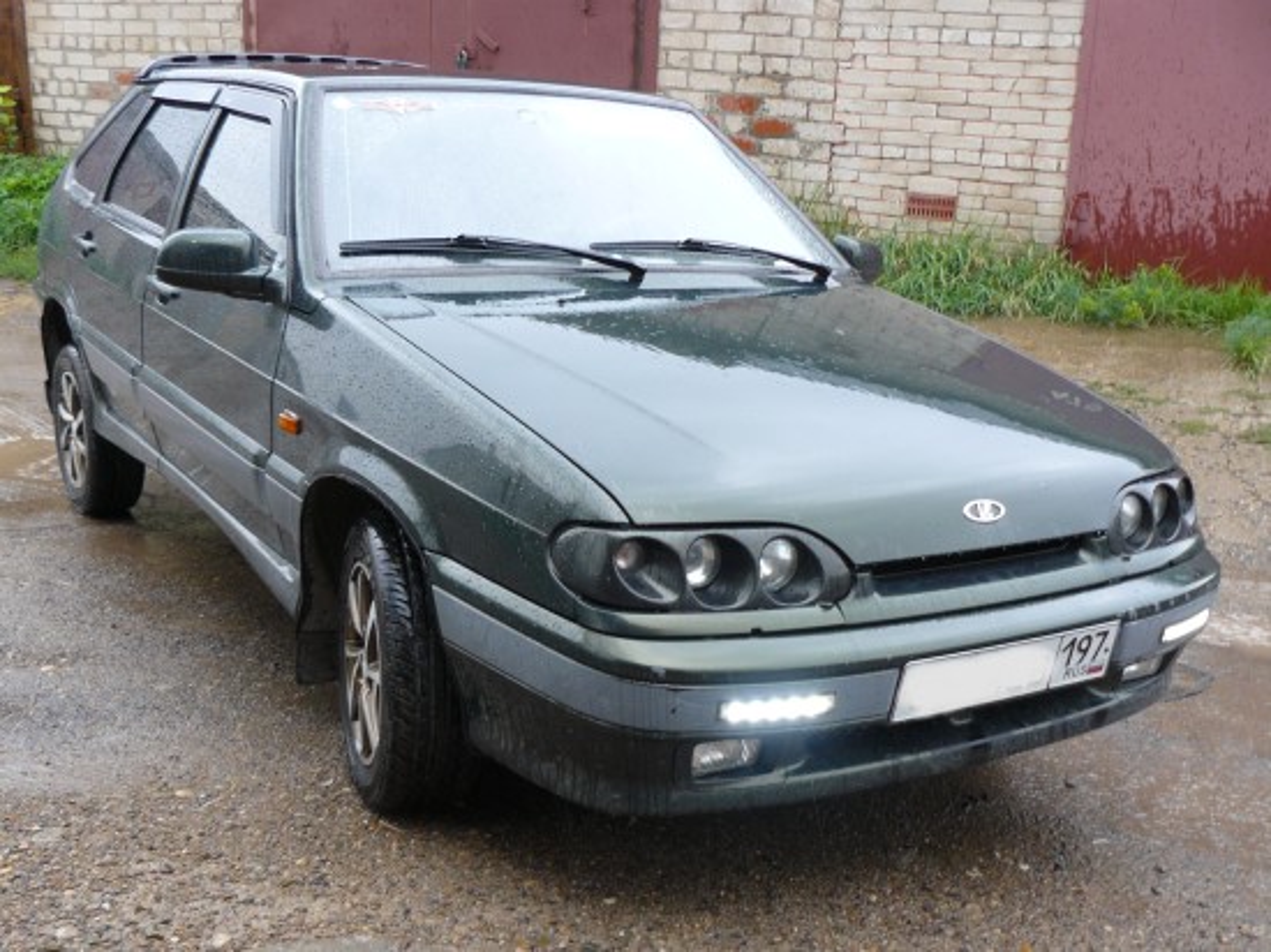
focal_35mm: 36
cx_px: 636
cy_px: 476
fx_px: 1321
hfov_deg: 51.4
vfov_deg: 39.6
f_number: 2.8
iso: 100
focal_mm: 6
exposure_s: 1/40
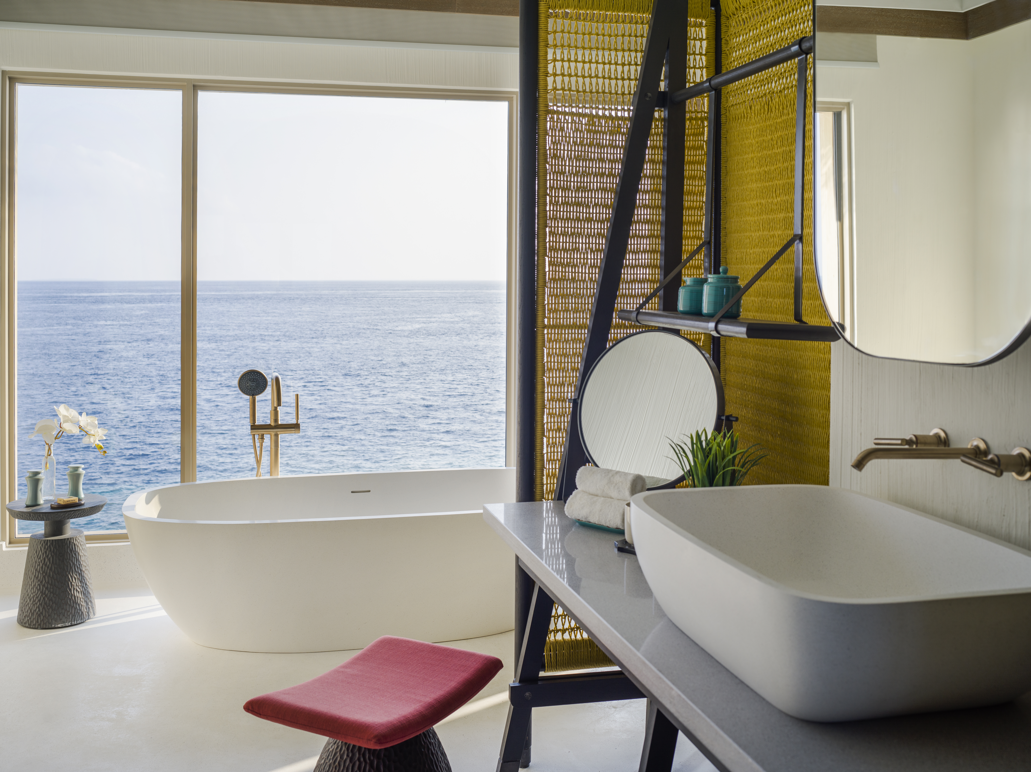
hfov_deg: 52.6
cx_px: 516
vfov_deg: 40.7
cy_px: 386
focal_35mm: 35
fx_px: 1042
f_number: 9
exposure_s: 1/320
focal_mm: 45
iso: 200
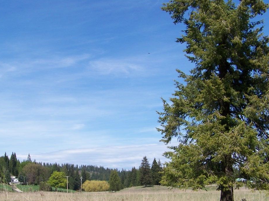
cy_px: 124
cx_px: 105
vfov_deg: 29.0
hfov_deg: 38.0
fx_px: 388
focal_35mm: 50
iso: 64
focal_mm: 5.85
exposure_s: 1/500
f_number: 4
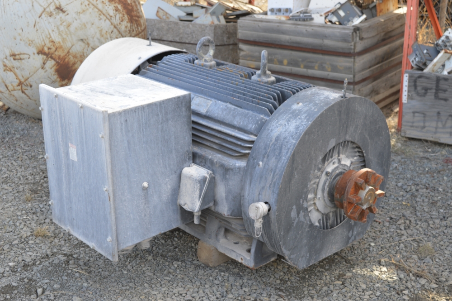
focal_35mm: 52
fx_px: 659
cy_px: 150
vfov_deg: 25.7
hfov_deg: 37.9
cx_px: 226
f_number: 5.6
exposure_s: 1/125
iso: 180
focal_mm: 35
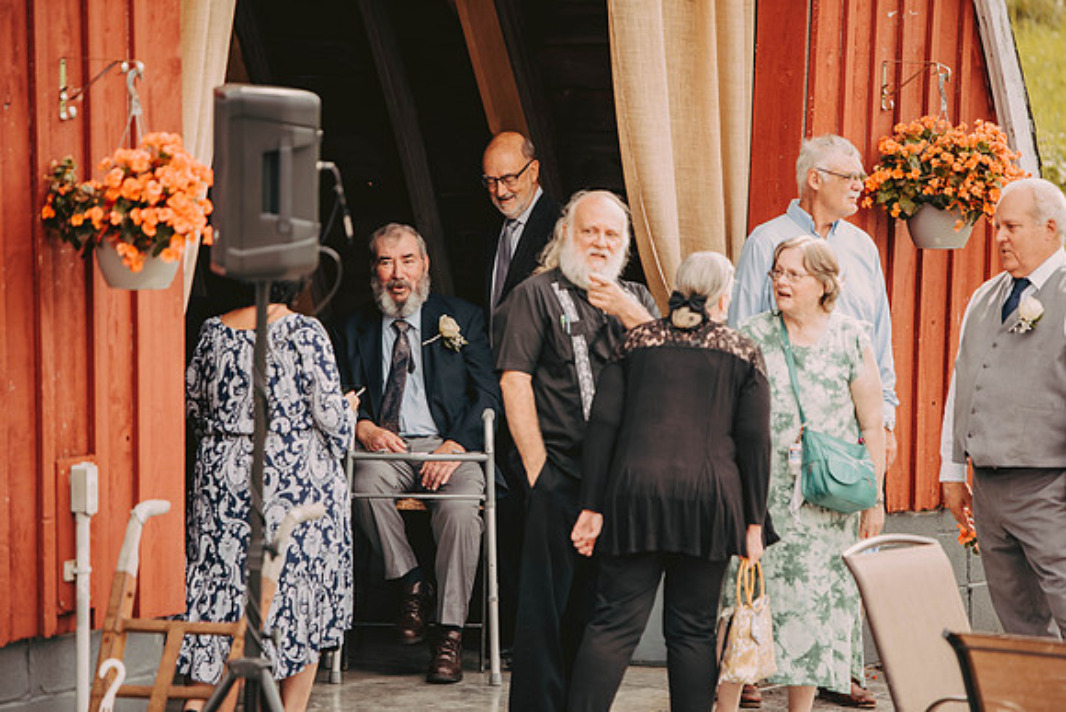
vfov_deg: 6.9
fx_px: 5923
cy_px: 356
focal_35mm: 200
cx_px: 533
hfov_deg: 10.3
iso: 200
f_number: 2.8
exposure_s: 1/400
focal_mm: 200
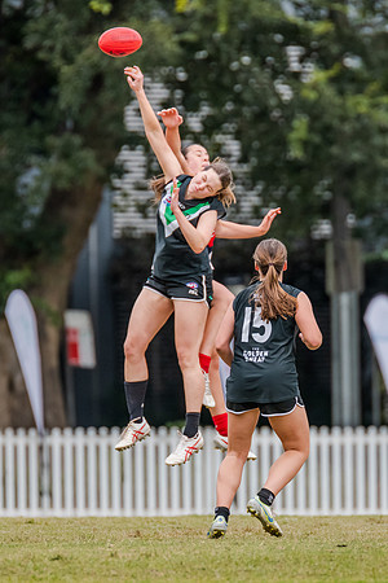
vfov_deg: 2.7
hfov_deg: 1.8
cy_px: 254
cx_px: 222
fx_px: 12126
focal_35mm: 750
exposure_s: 1/1250
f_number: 5
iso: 800
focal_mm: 420
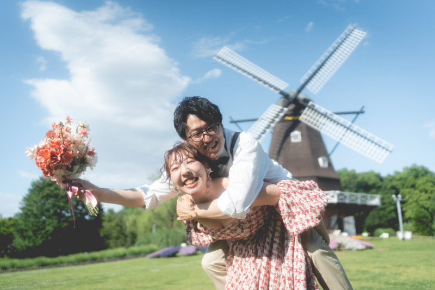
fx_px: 423
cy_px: 145
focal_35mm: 35
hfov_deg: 54.4
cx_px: 218
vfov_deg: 37.8
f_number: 2
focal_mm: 35
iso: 320
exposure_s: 1/6400
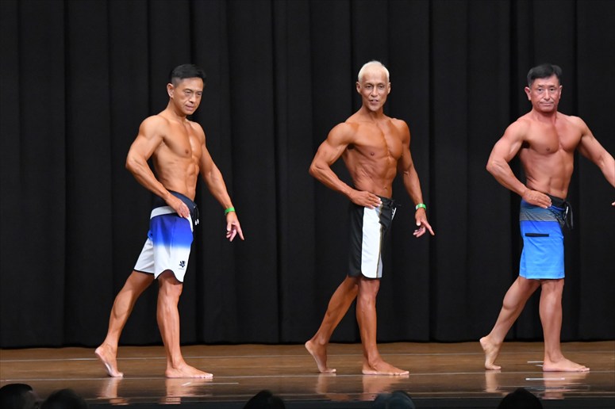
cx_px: 308
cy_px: 204
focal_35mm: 202
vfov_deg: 6.8
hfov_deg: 10.2
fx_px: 3449
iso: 8000
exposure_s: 1/400
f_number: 5.6
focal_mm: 135
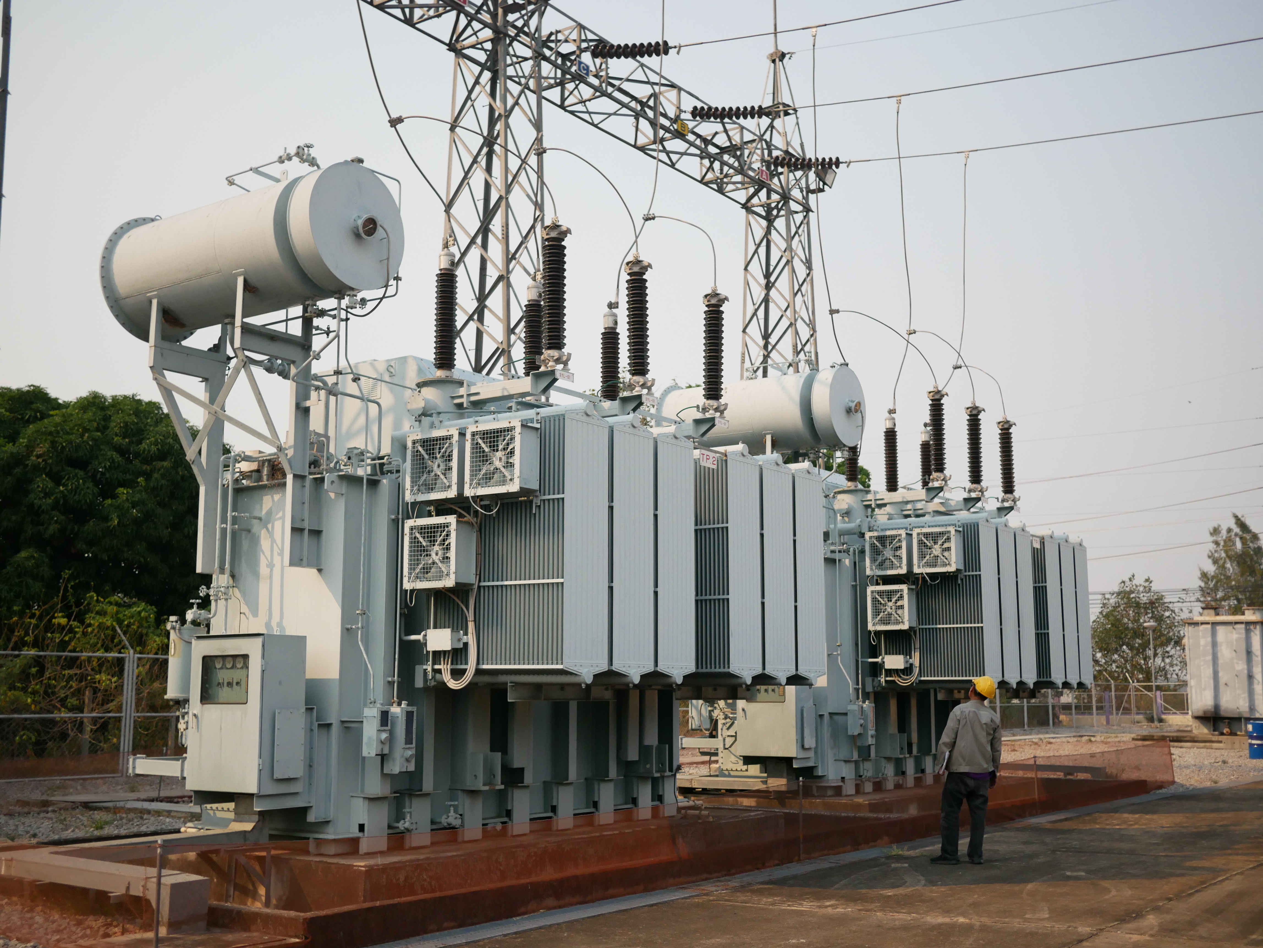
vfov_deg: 36.0
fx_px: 1460
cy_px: 474
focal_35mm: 40
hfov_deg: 46.8
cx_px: 632
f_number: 1.8
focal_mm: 20
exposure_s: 1/16000
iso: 800
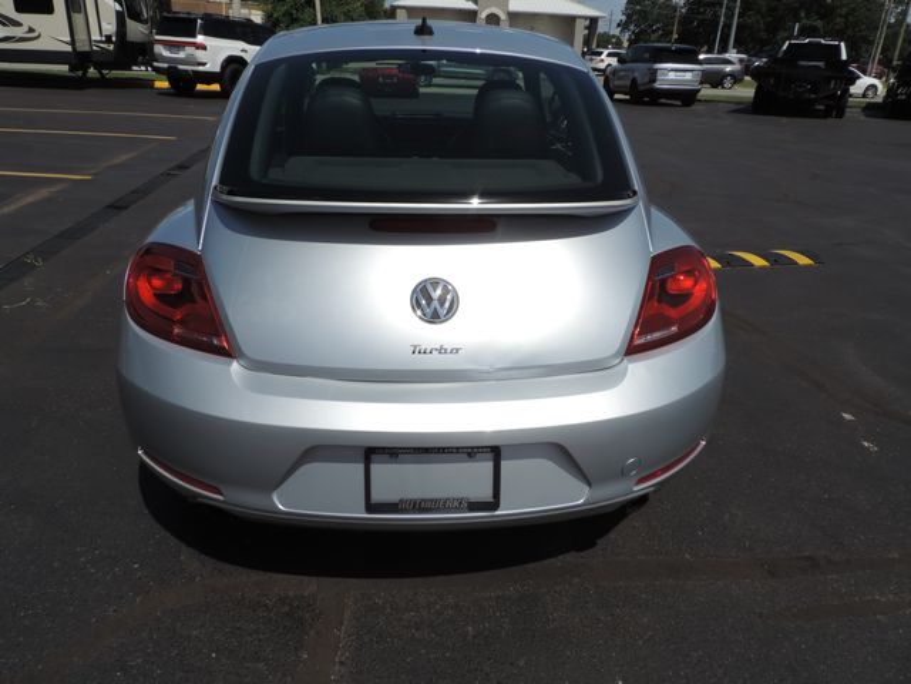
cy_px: 342
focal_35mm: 24
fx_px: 632
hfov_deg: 71.6
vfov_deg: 56.8
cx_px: 456
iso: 80
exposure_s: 1/1250
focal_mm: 4.3
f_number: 4.7
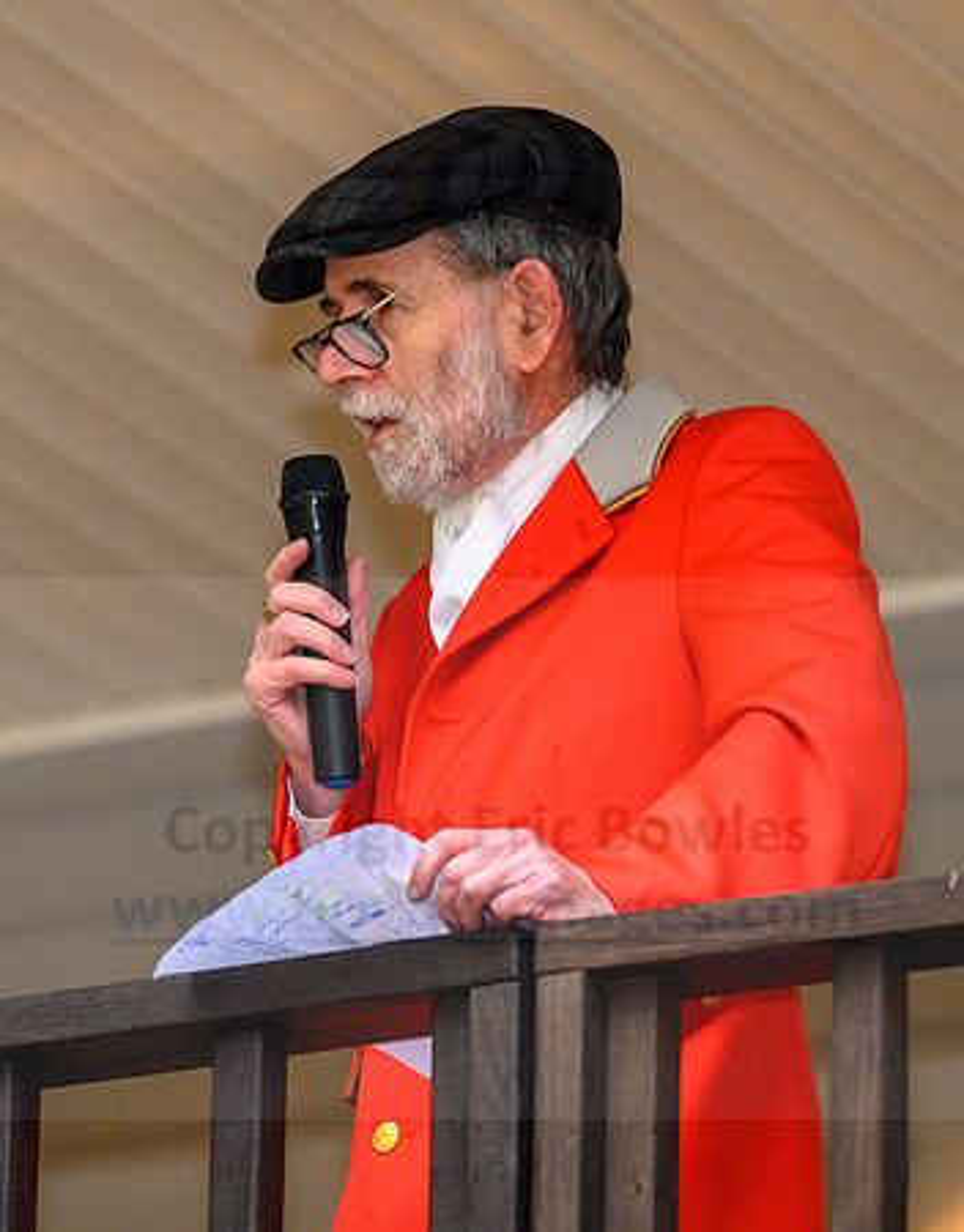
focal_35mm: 326
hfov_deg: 4.7
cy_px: 530
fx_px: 11773
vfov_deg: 6.0
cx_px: 378
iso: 2500
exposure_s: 1/200
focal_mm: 200
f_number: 3.5
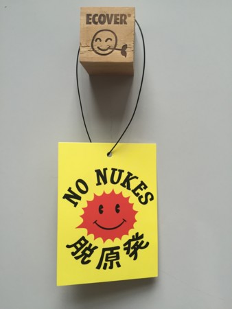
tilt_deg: -2.6
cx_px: 116
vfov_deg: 61.6
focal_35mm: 29
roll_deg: -0.8
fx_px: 259
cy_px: 154
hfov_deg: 48.3
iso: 32
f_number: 2.2
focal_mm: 4.15
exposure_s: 1/30
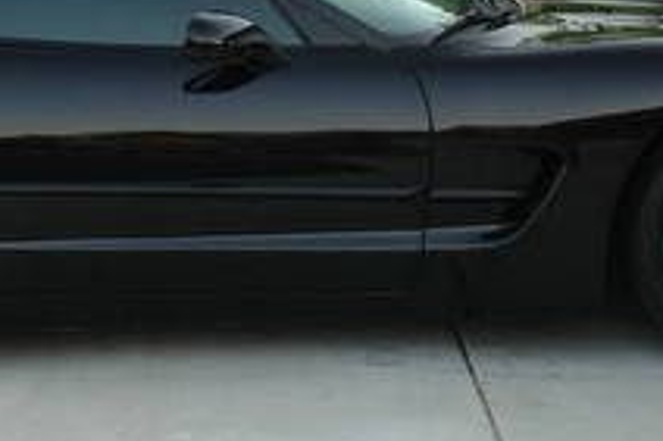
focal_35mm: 123
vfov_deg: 11.2
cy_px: 122
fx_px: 2254
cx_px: 141
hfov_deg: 16.6
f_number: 4
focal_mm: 27
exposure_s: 1/60
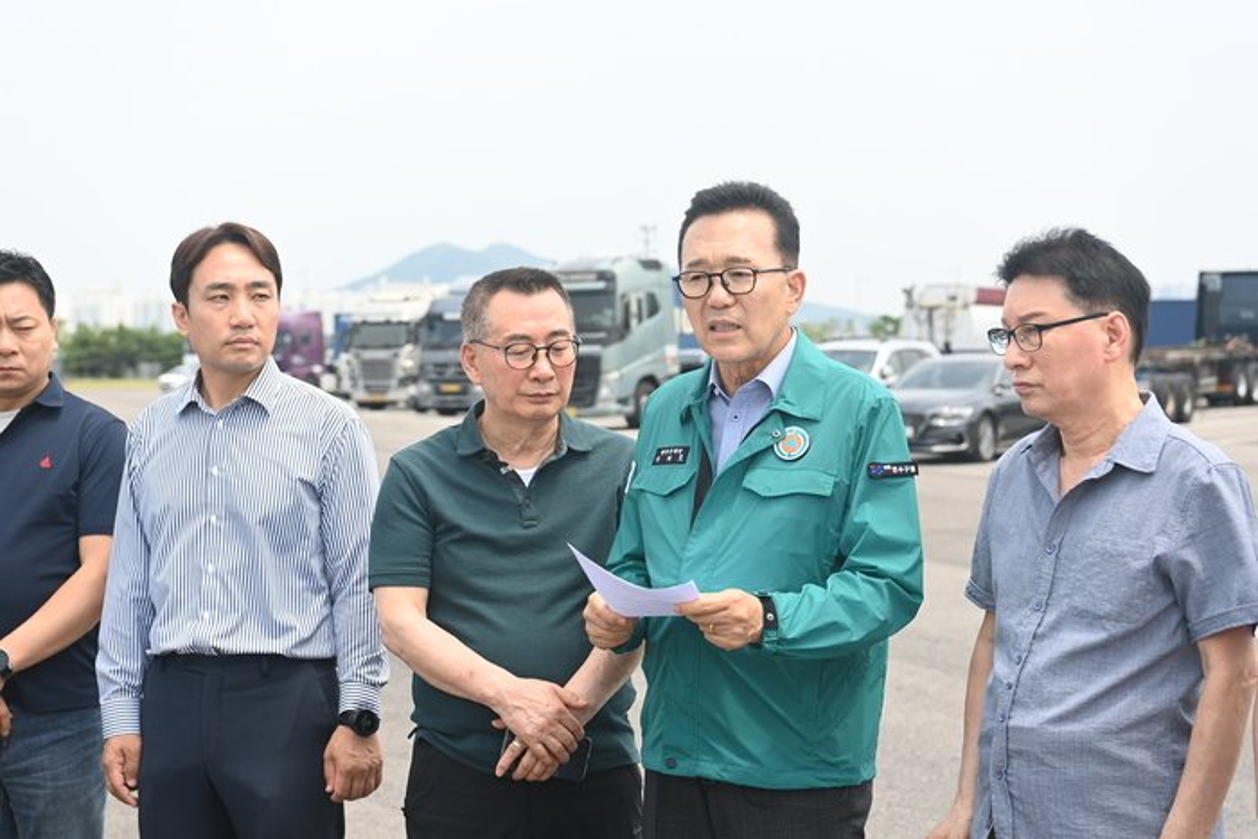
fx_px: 2446
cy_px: 420
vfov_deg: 19.5
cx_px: 629
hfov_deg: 28.8
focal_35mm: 70
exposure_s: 1/250
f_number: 5.6
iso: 100
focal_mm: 70
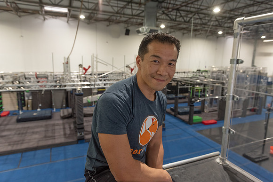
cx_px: 136
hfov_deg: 73.7
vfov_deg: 53.2
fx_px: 182
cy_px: 91
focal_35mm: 24
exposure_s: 1/100
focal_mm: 24
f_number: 4
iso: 800
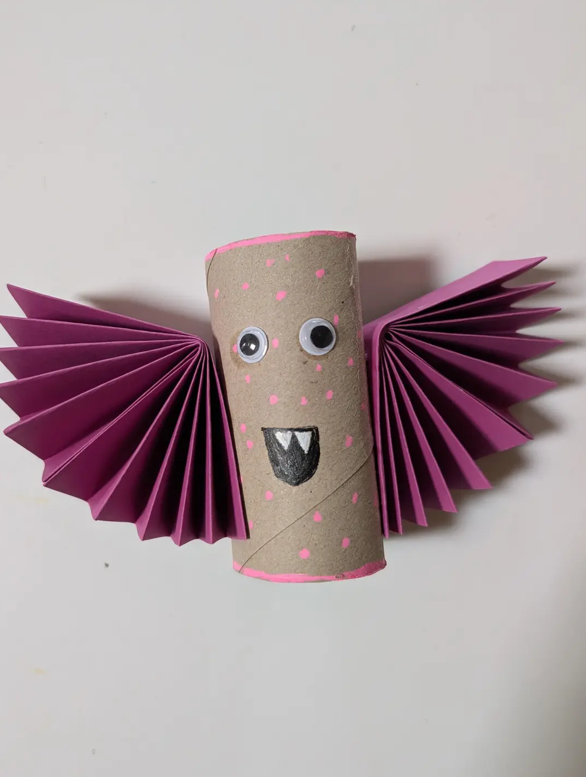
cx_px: 275
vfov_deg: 65.2
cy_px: 362
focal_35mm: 27
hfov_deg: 51.5
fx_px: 608
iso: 464
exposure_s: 1/156
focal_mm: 6.9
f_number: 1.68
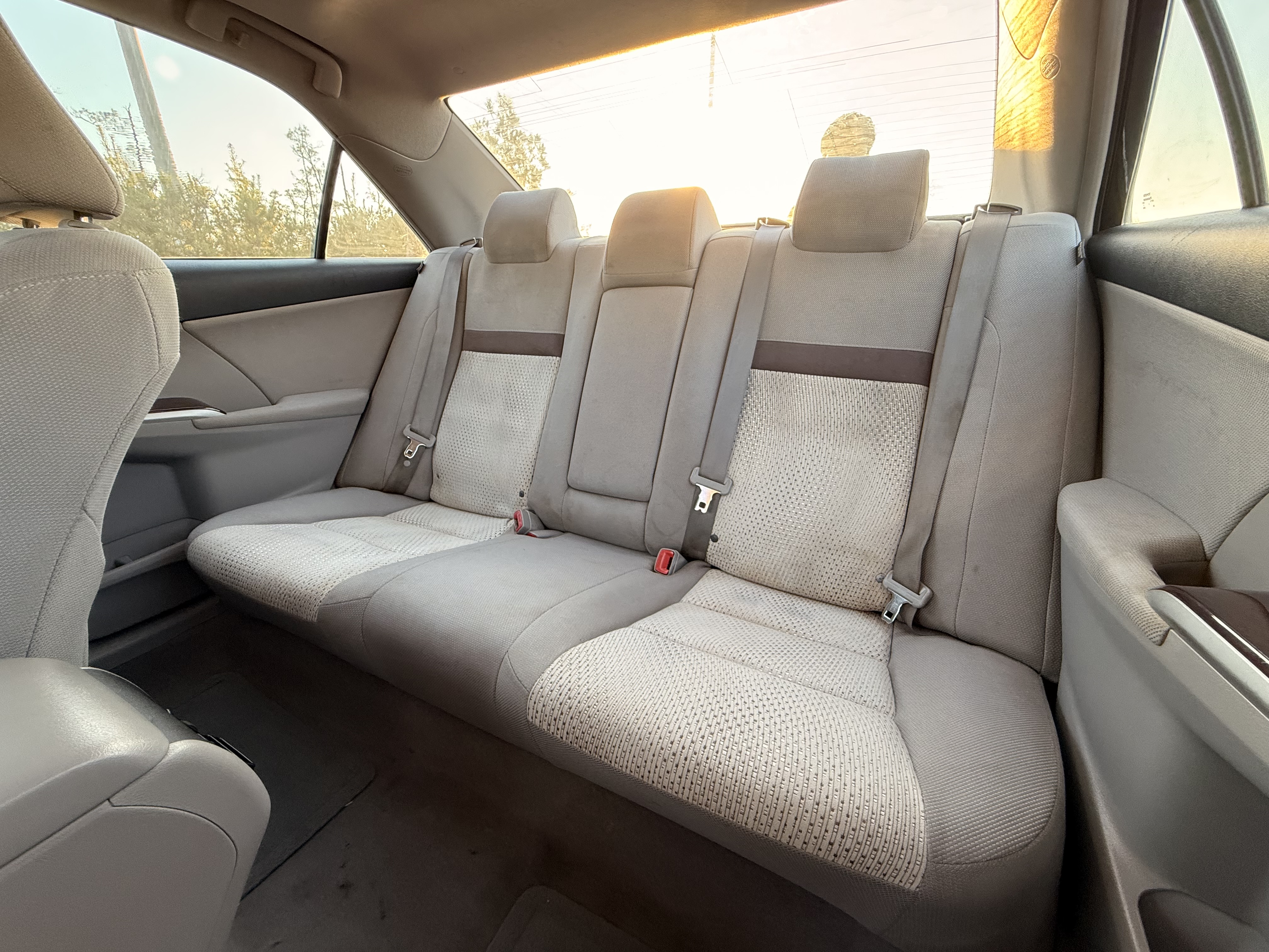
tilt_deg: -18.9
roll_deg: +1.7
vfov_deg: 85.7
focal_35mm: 14
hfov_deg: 102.1
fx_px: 513
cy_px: 476
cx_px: 634
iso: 200
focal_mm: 2.22
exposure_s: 1/99
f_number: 2.2
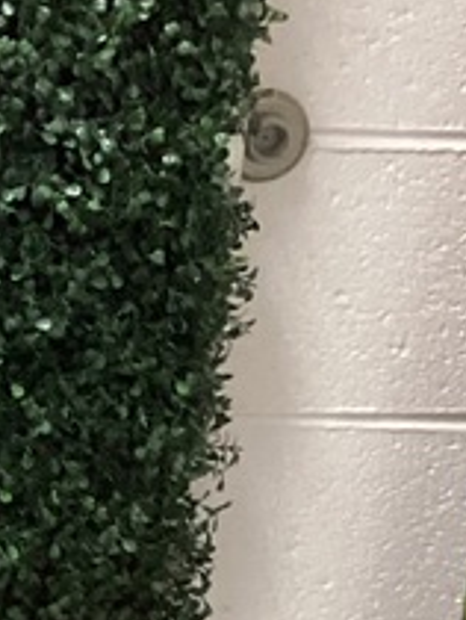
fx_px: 2705
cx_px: -507
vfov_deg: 13.0
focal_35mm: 151
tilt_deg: -19.6
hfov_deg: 9.2
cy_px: 464
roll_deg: -1.1
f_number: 2.4
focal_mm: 3.3
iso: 400
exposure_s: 1/40
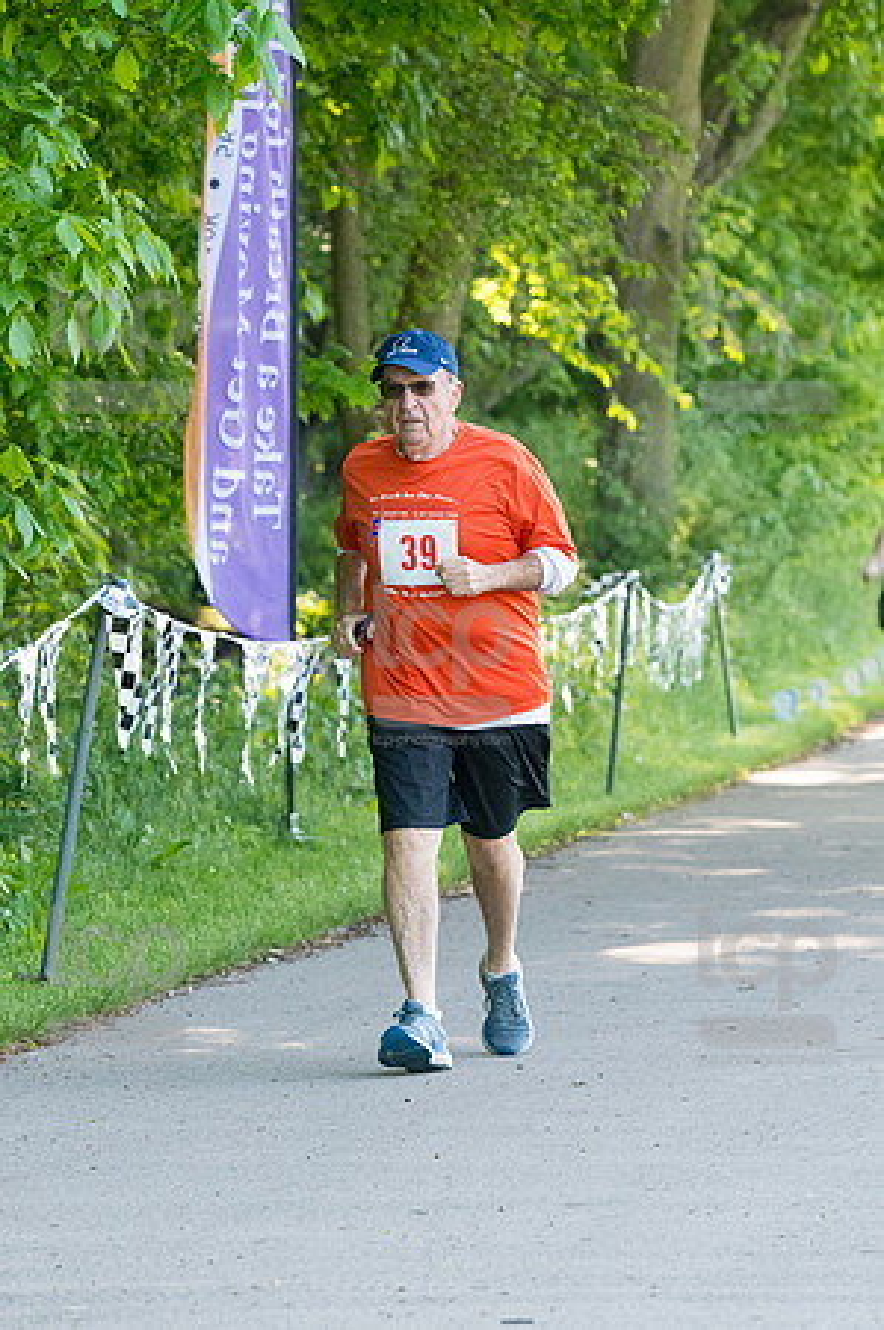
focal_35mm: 232
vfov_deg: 8.9
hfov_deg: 5.9
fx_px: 8564
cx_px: 442
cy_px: 665
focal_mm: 155
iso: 3200
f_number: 5.6
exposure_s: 1/1250
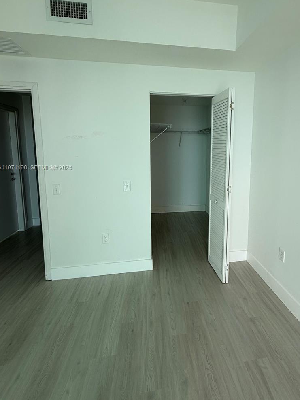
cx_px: 179
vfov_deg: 90.3
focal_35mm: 17
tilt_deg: -5.9
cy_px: 168
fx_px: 196
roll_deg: +0.2
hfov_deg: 74.0
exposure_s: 1/216
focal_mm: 2.22
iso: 40
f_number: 2.2
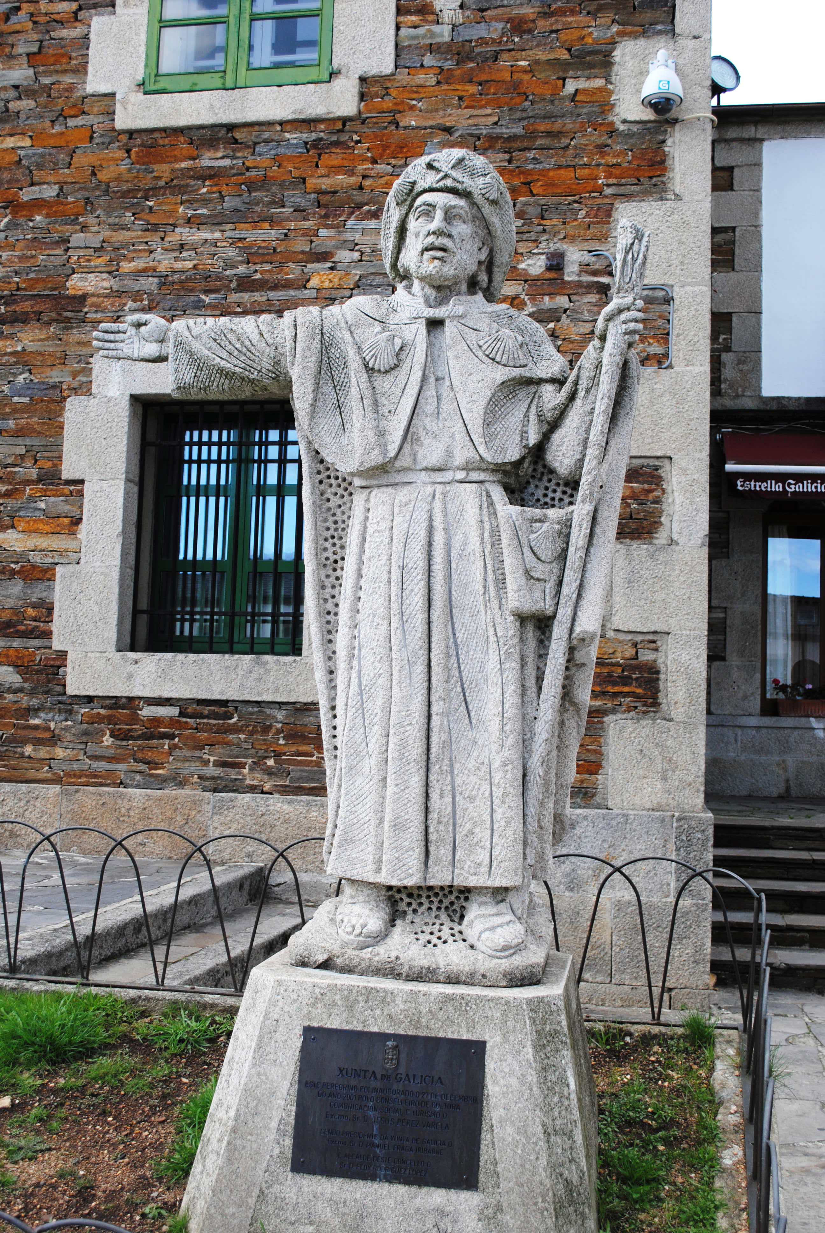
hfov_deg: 37.0
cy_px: 616
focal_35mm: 36
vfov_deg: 53.1
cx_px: 412
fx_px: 1234
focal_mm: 24
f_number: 5
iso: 200
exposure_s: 1/100
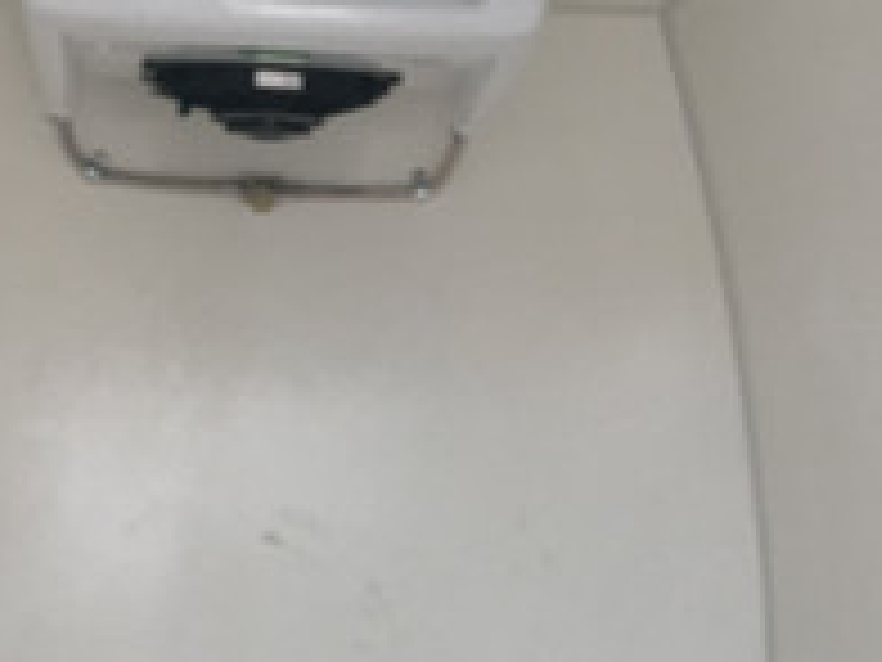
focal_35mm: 105
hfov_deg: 18.7
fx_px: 2675
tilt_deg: -3.3
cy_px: 802
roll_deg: -1.1
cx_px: 360
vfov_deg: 13.7
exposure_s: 1/252
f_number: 2.2
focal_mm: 4.15
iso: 25
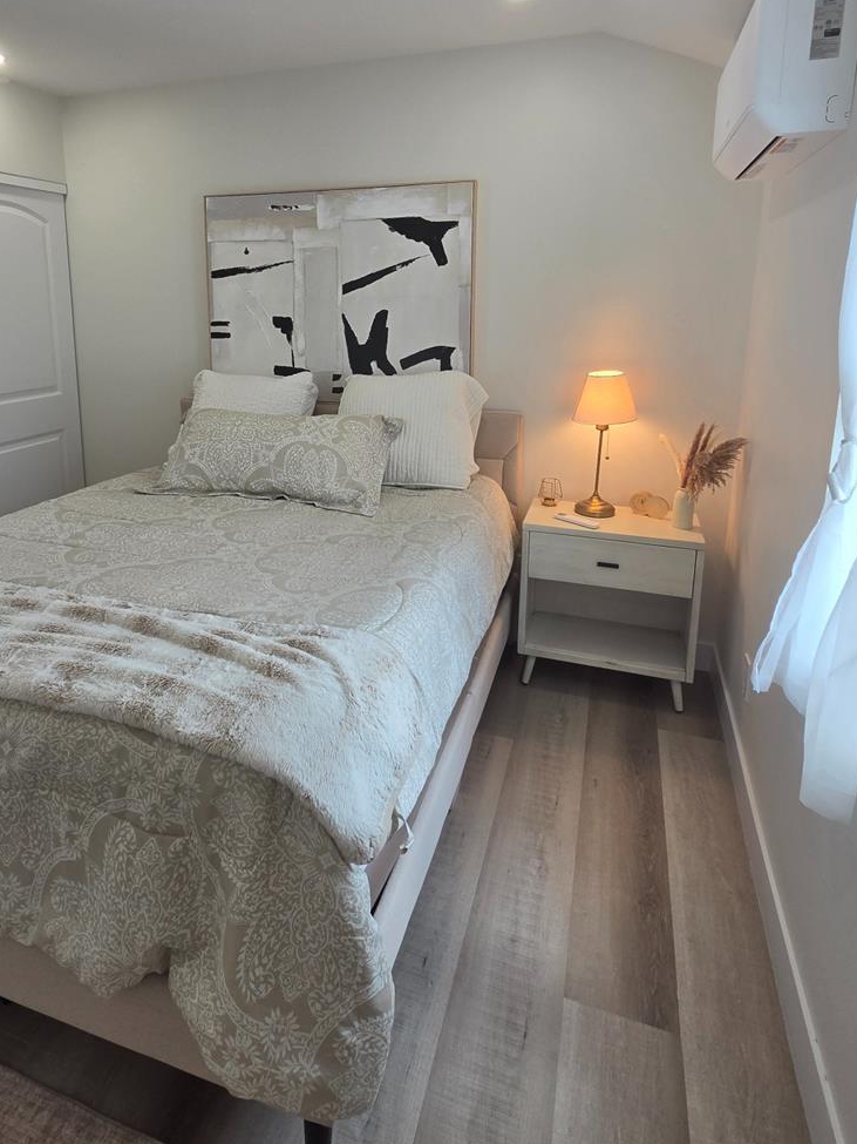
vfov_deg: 80.5
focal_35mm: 20
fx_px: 660
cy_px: 440
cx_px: 342
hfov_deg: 65.3
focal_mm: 2.2
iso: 64
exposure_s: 1/120
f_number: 2.2
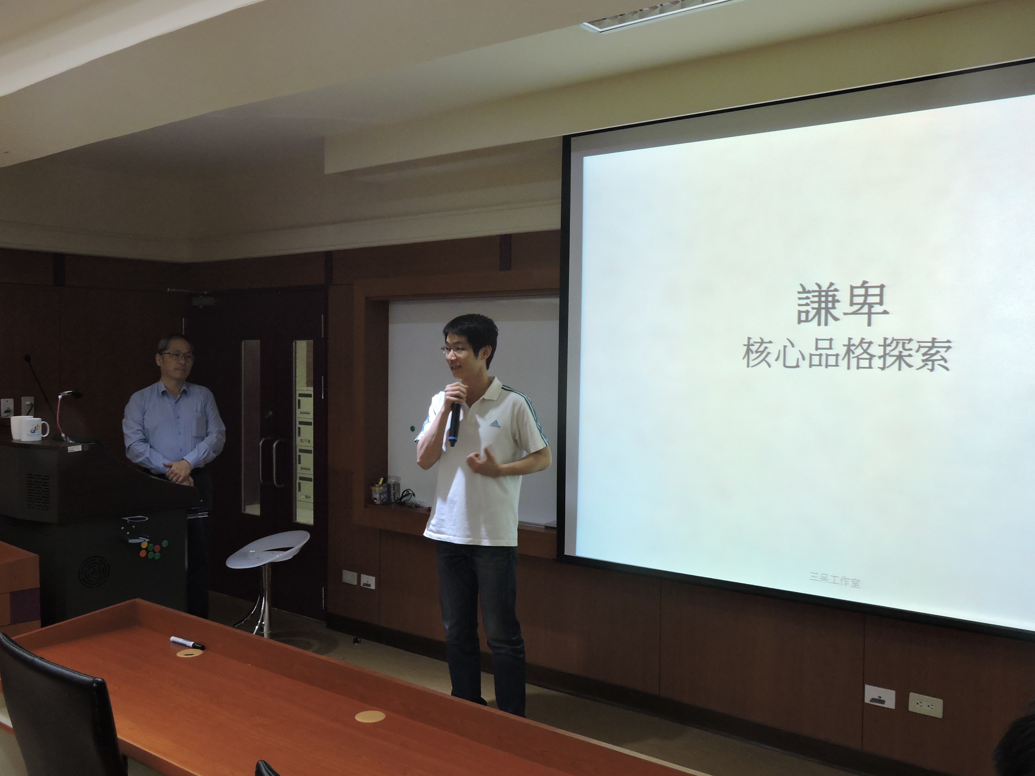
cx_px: 518
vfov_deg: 42.9
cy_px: 388
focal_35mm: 33
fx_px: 987
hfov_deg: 55.4
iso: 400
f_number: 3.6
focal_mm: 5.9
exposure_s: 1/25
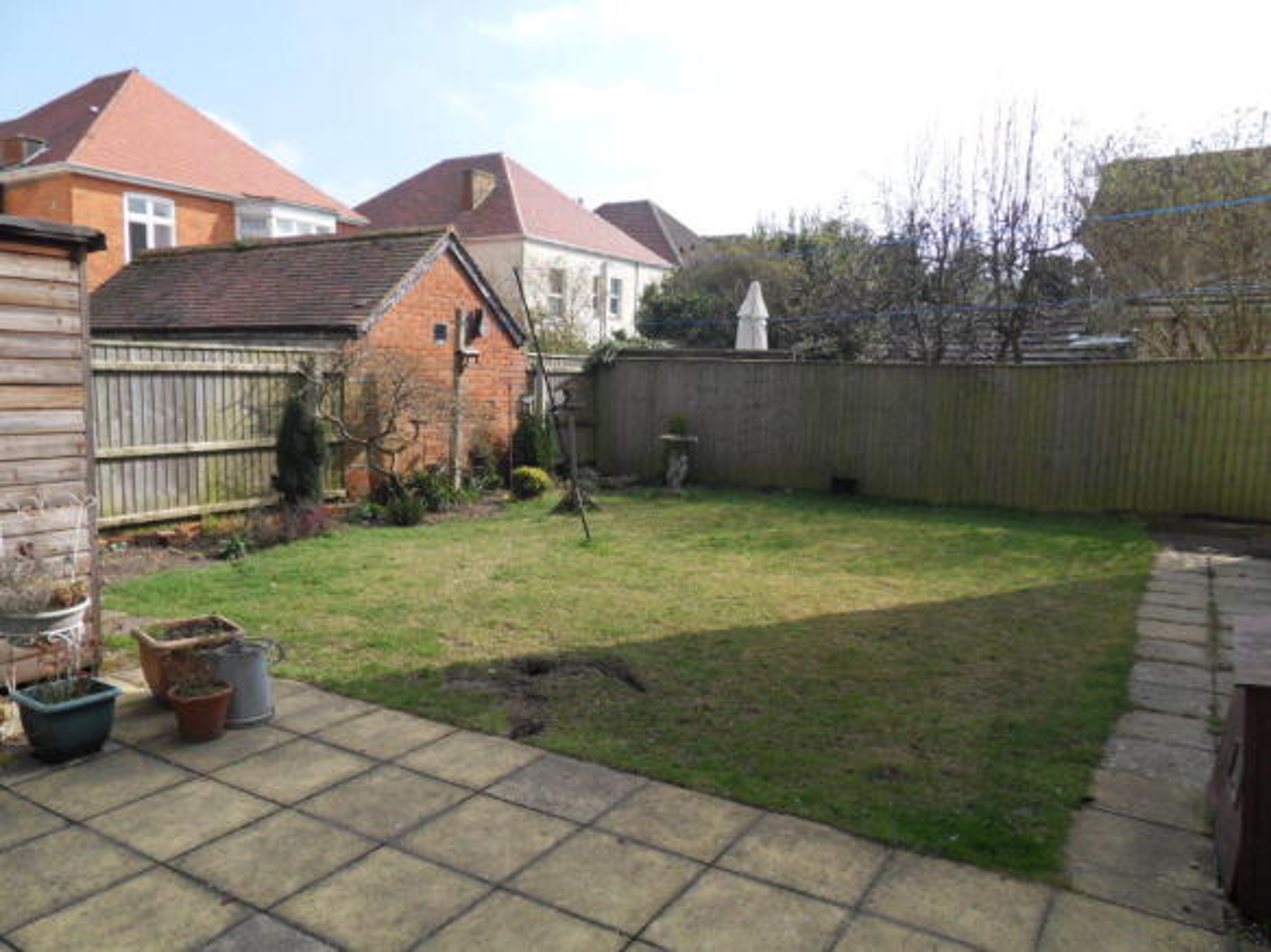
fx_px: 881
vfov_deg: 56.8
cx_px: 636
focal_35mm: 24
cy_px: 476
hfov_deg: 71.6
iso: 80
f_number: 7.5
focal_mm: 4.2
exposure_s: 1/125
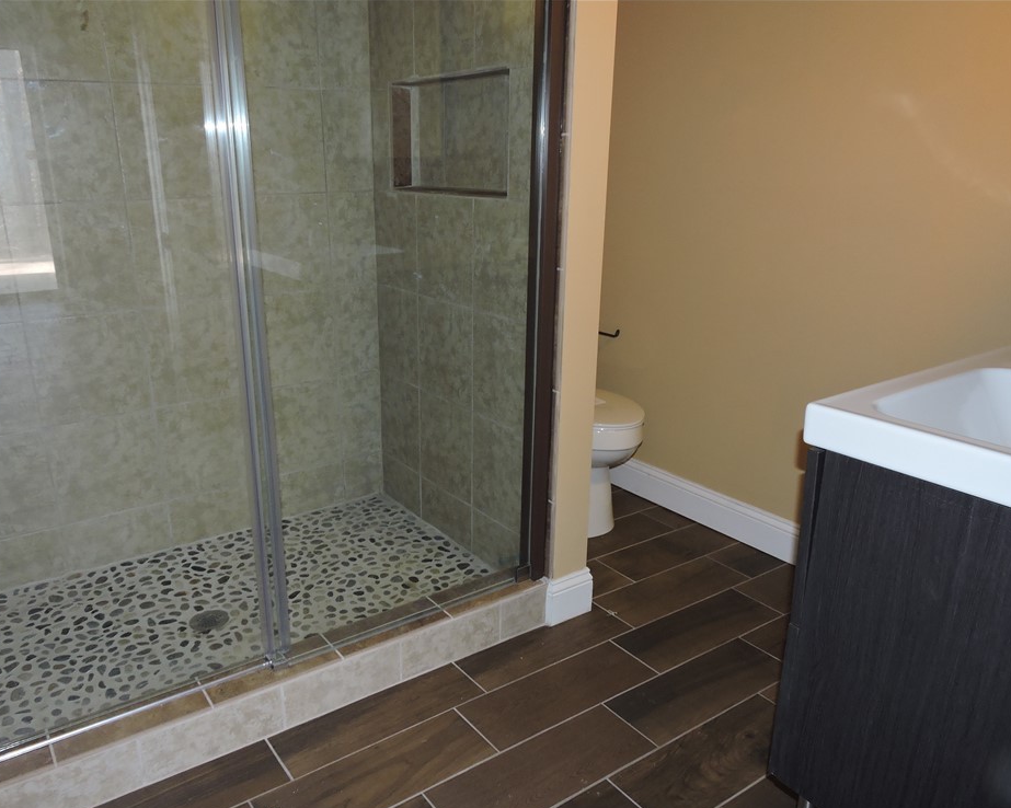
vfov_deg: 54.9
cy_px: 419
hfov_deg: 65.9
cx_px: 457
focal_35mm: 26
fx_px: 778
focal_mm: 4.3
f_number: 3.3
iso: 200
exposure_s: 1/30
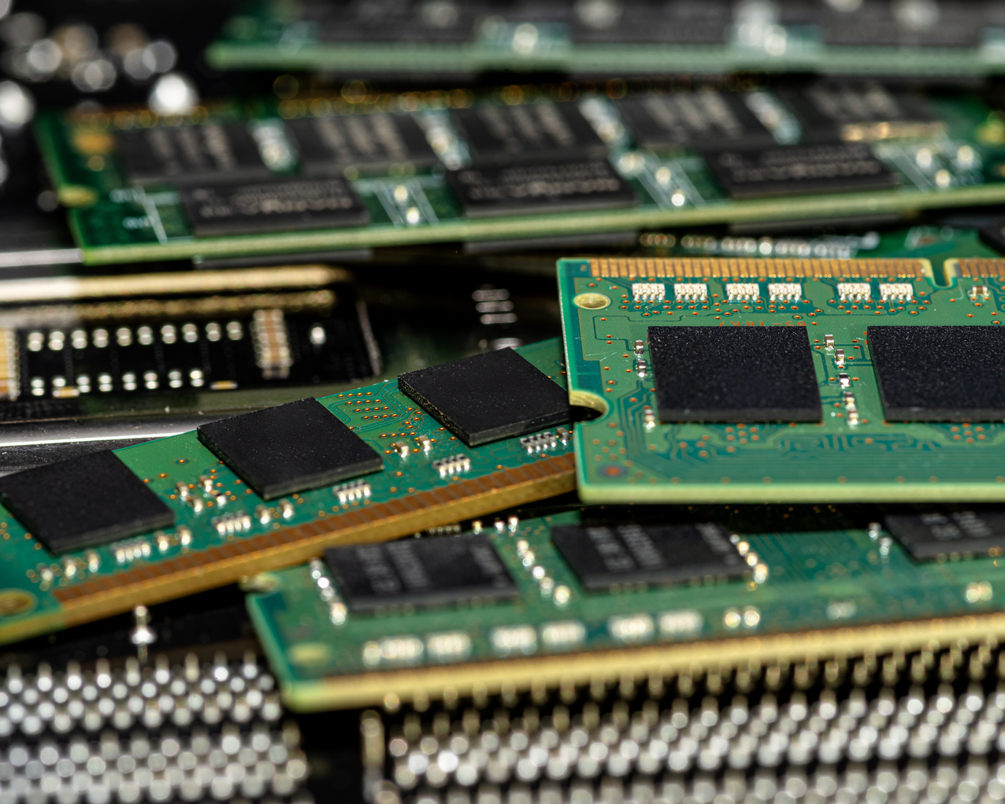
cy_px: 402
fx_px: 3361
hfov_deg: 17.0
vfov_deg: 13.6
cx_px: 493
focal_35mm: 113
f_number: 16
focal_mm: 100
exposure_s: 1/60
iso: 100
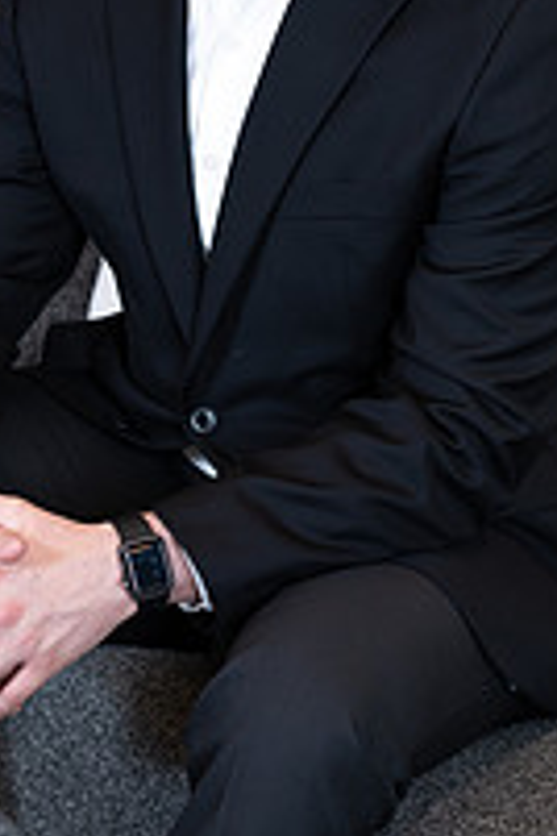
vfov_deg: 18.2
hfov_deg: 12.2
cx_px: 141
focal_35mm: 112
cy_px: 216
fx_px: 2599
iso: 100
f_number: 3.2
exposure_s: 1/125
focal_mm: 50
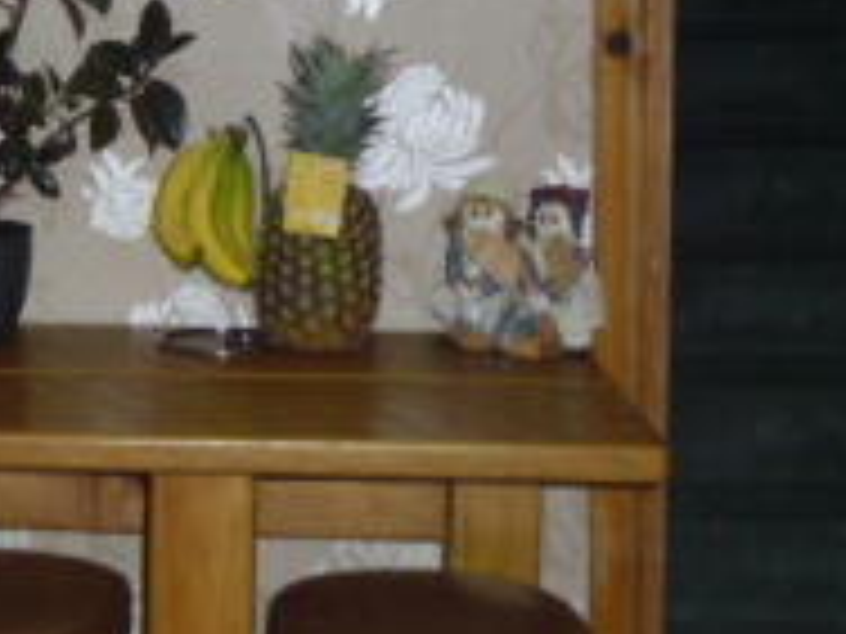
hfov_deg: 19.3
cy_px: 92
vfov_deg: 15.3
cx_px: -164
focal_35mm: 96
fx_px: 2346
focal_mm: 5.6
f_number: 3.3
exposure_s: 1/45
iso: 200
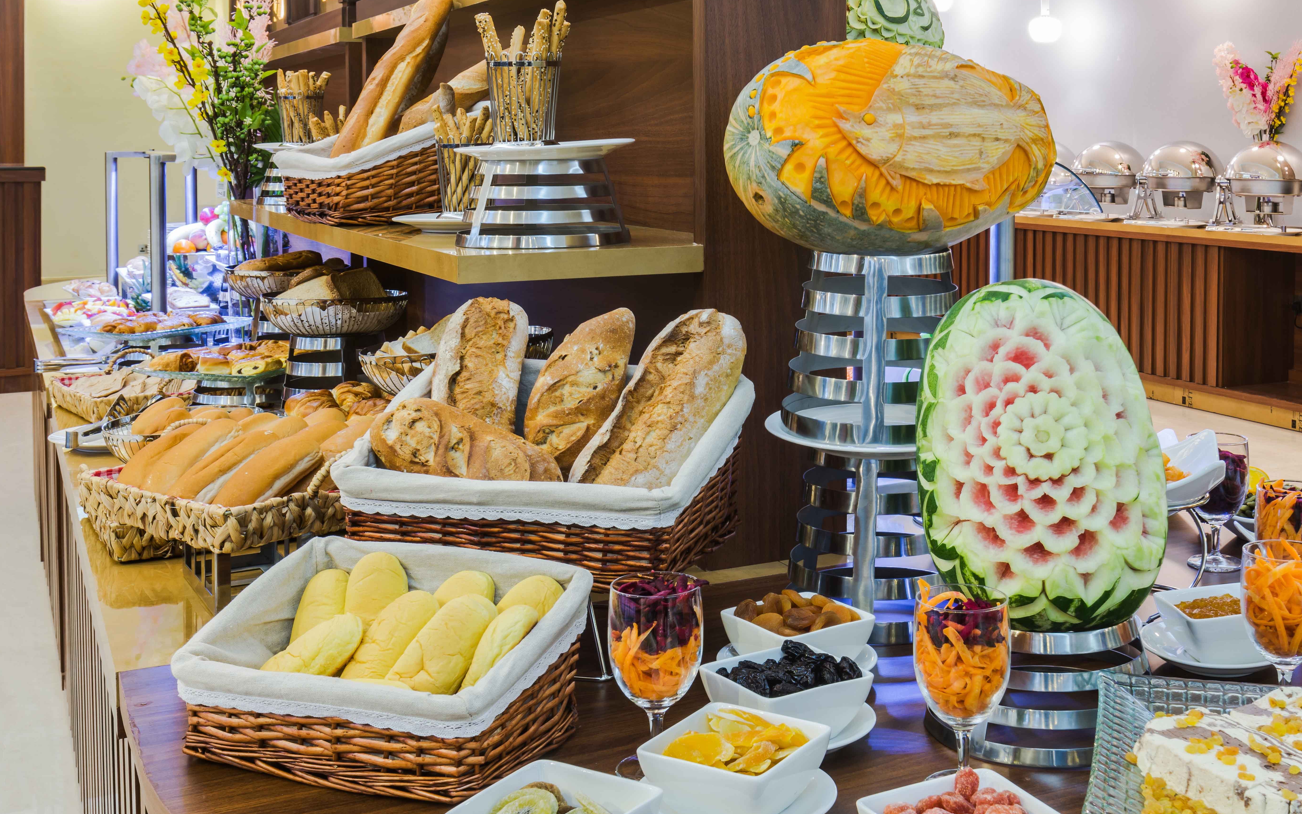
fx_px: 1455
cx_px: 822
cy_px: 534
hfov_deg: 47.7
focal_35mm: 41
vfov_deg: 31.0
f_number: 14
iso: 100
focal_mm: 30
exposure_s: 5
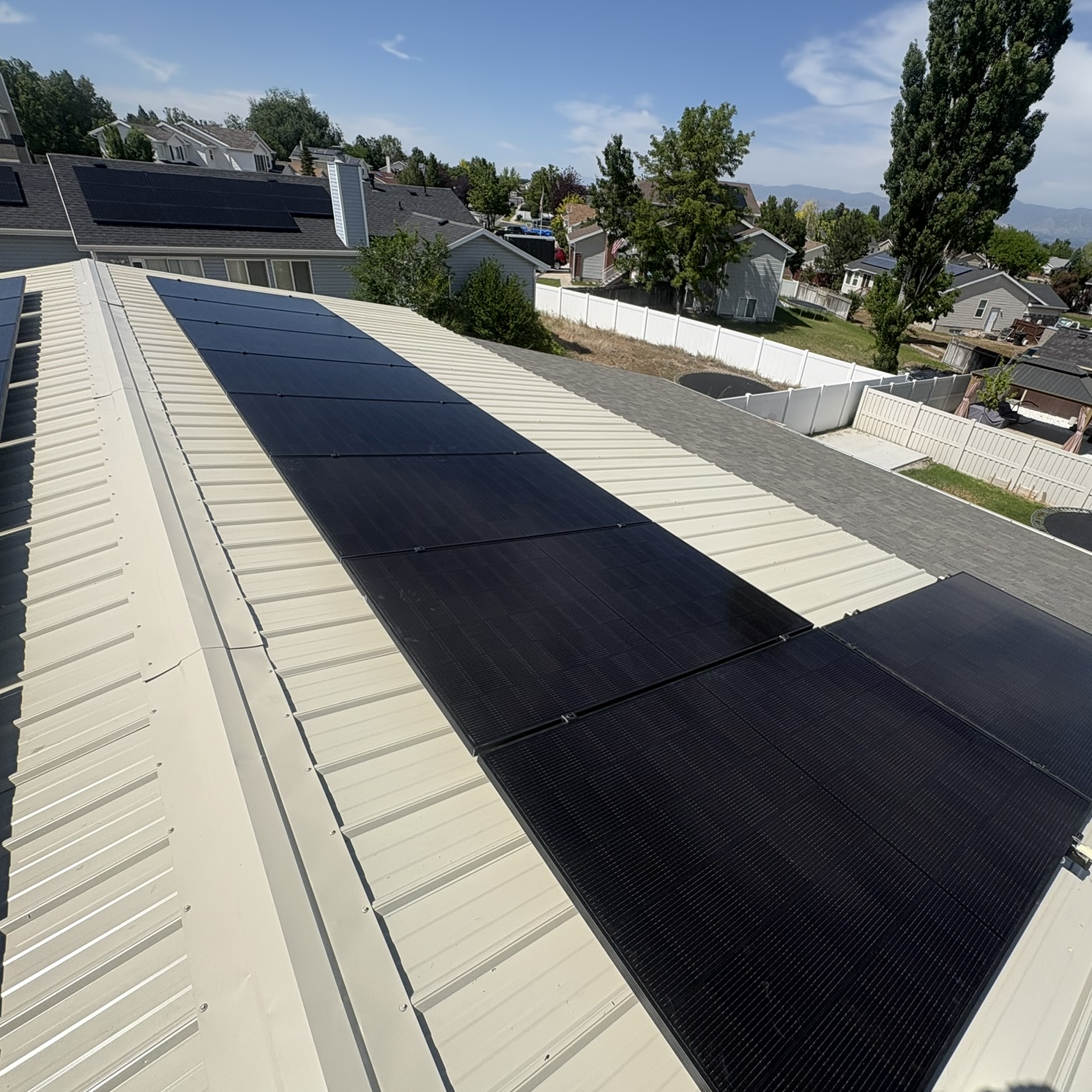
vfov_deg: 84.0
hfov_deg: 83.6
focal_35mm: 17
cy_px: 544
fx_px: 607
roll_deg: -5.6
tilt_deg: -29.6
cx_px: 614
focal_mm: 2.22
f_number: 2.2
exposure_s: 1/2874
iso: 50
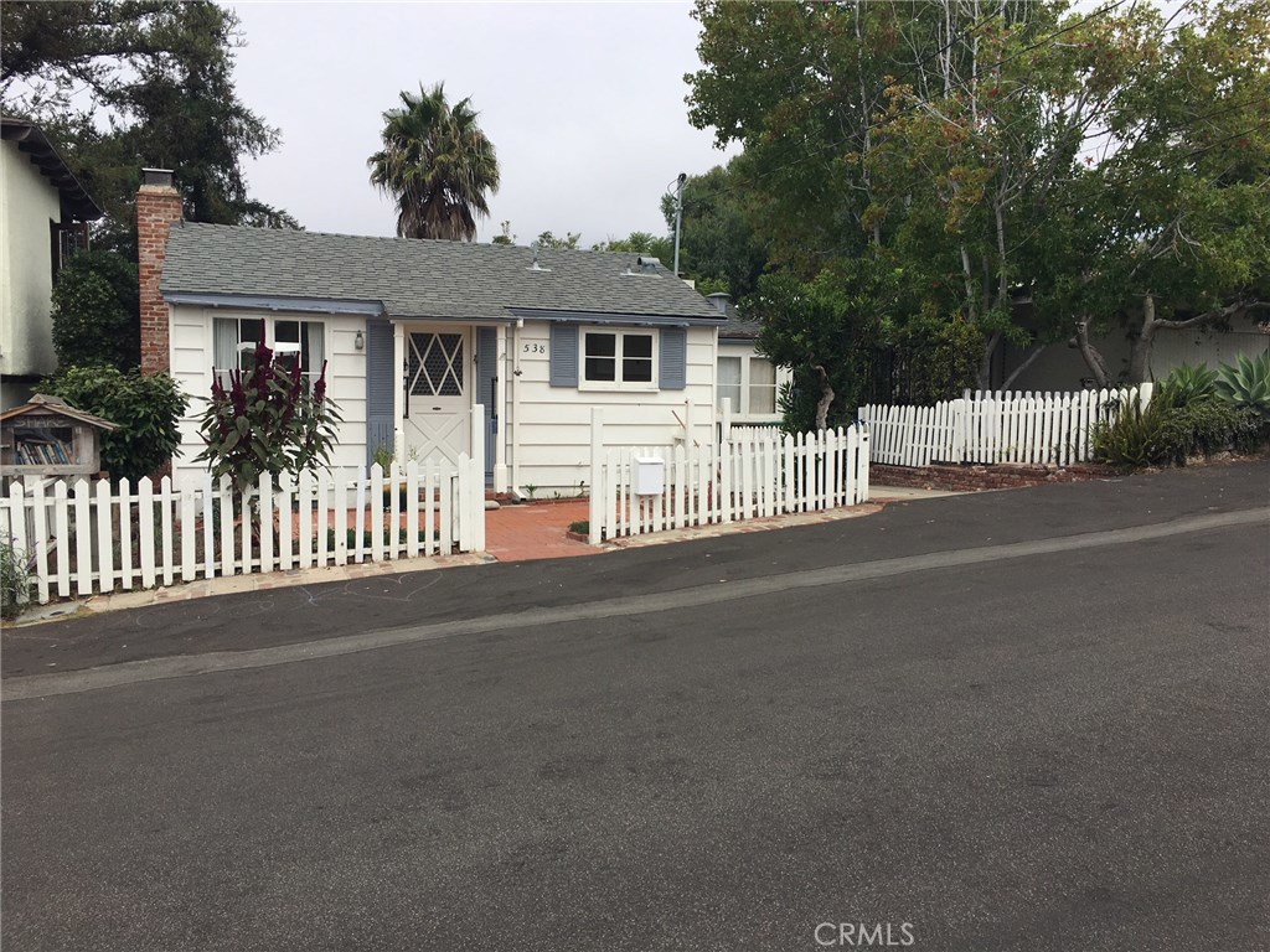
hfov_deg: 61.7
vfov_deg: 48.2
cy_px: 476
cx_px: 635
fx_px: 1064
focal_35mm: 29
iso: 25
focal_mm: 4.15
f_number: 2.2
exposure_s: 1/2024
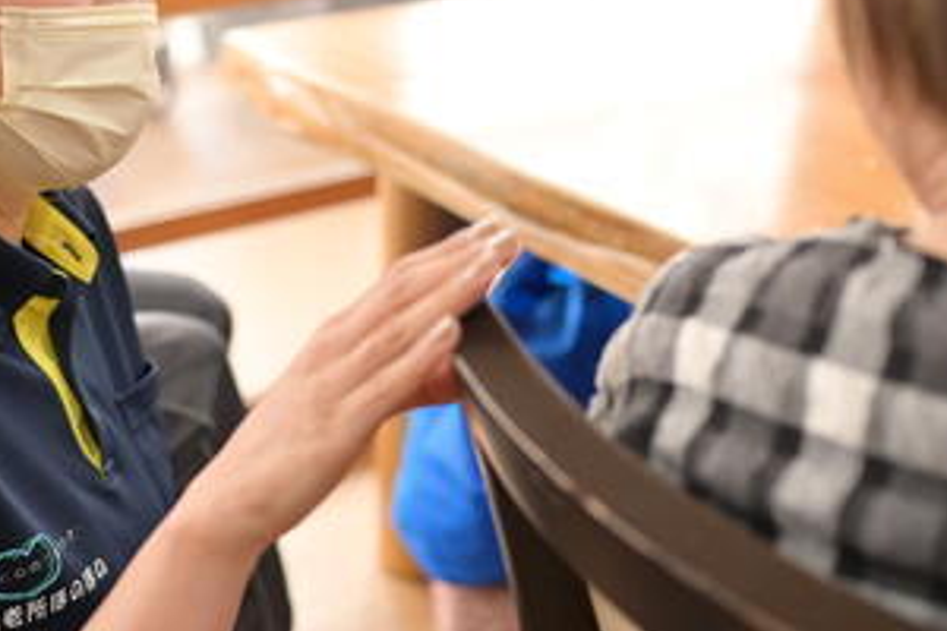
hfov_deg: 28.8
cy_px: 328
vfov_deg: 19.5
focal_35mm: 70
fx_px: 1841
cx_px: 429
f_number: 2.2
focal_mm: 35
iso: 1000
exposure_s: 1/200
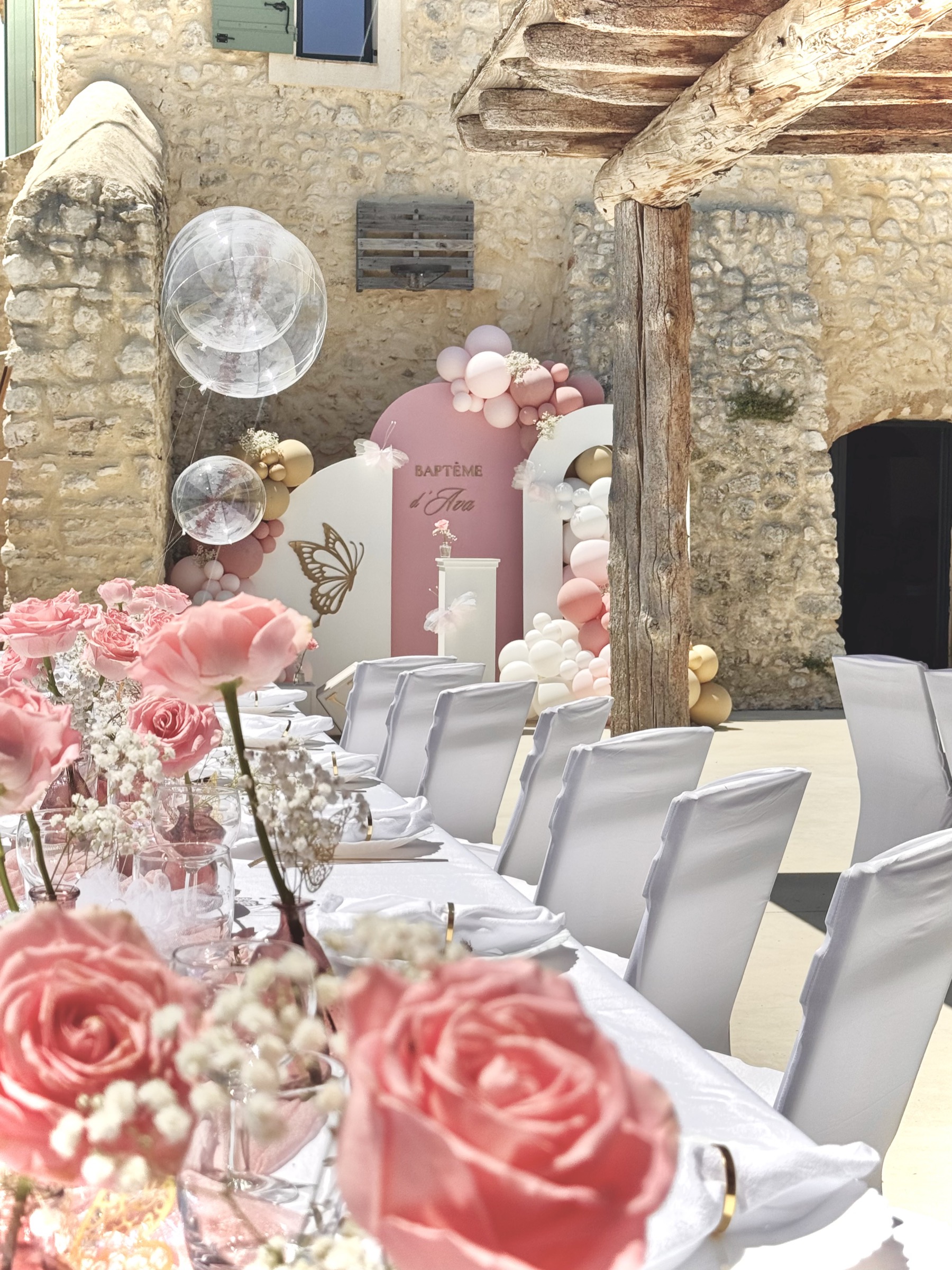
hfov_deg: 30.3
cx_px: 476
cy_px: 635
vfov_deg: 39.7
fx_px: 1760
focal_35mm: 48
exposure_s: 1/7937
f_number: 1.78
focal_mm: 6.76
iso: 80
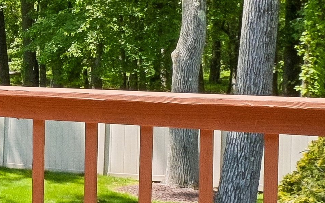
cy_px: 63
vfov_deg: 14.5
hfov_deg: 15.6
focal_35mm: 90
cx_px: -400
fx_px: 797
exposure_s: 1/2000
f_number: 8
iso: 800
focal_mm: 14
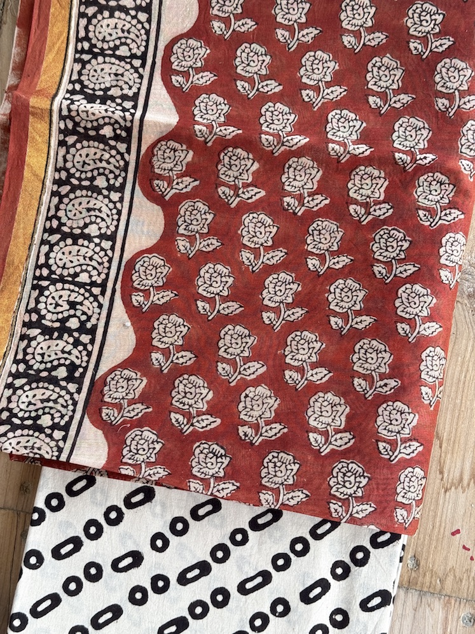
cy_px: 317
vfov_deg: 39.7
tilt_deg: -84.8
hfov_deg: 30.3
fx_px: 878
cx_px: 238
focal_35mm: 48
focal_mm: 6.76
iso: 64
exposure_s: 1/173
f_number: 1.78
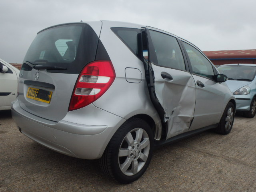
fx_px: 207
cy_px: 96
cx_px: 128
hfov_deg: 63.4
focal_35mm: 28
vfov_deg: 49.7
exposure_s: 1/640
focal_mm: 5
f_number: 3.9
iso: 200
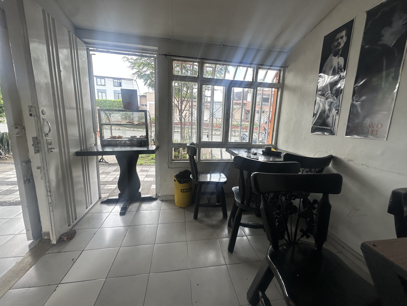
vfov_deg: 85.7
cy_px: 153
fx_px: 165
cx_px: 204
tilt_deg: -10.4
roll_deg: -2.7
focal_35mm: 14
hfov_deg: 102.1
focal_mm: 2.22
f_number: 2.2
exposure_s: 1/138
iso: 50
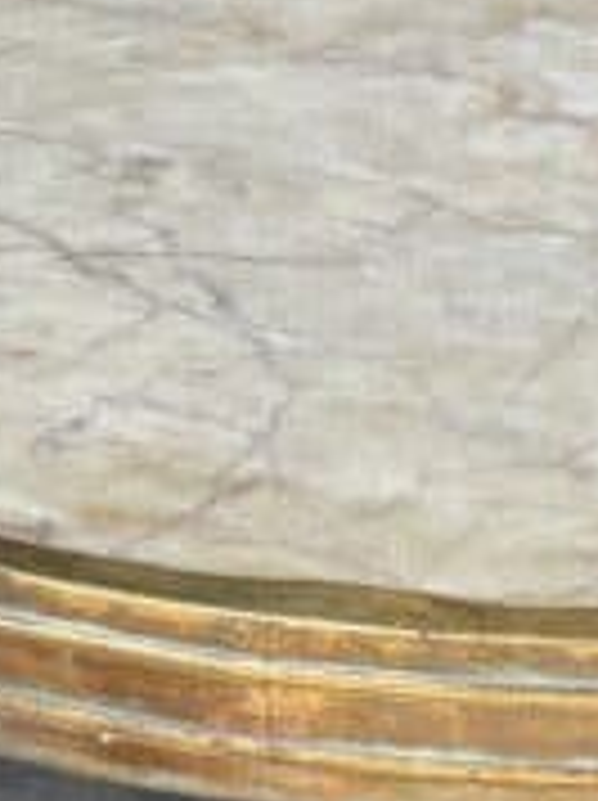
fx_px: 2494
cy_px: 1296
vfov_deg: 16.2
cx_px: 594
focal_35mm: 108
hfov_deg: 13.5
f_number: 1.78
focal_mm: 6.76
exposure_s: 1/435
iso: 80
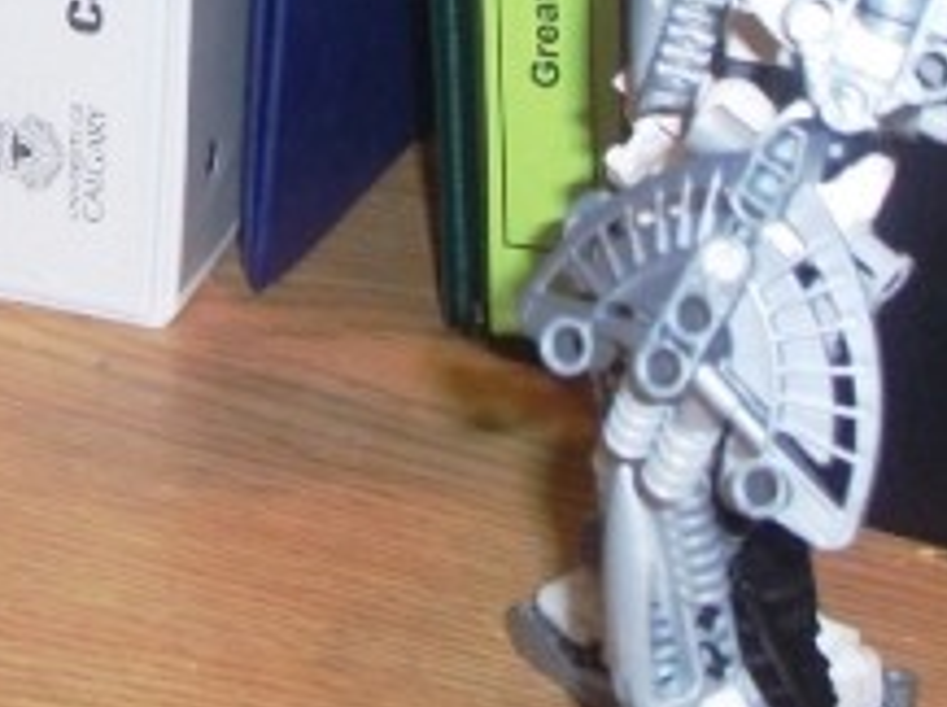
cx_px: -48
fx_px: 3851
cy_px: -131
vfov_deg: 10.3
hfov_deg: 13.8
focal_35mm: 141
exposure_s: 1/60
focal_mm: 8.6
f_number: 3.4
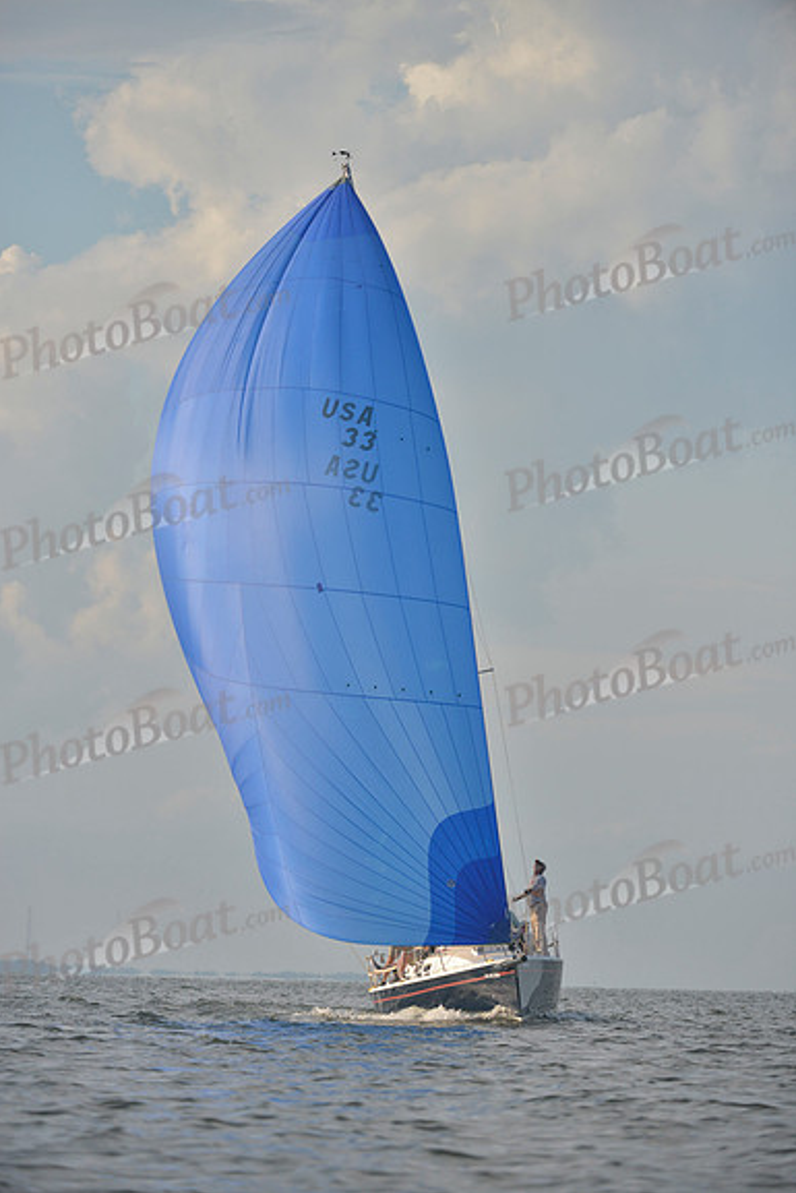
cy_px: 595
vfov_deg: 10.2
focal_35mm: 201
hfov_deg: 6.8
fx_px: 6662
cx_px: 398
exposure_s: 1/2000
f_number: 4.5
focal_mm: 200
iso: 280
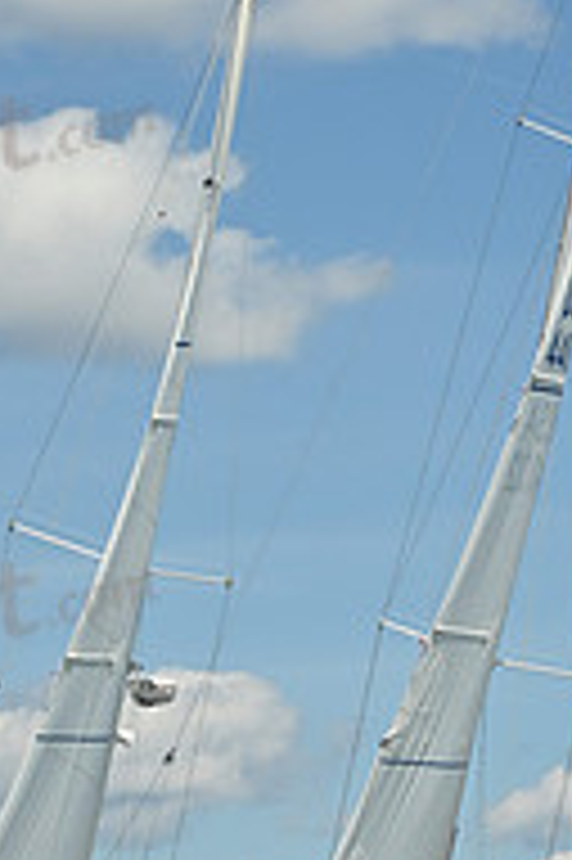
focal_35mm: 213
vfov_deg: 9.7
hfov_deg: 6.4
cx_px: 390
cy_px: 356
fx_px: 5085
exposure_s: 1/1250
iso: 250
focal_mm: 70
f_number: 9
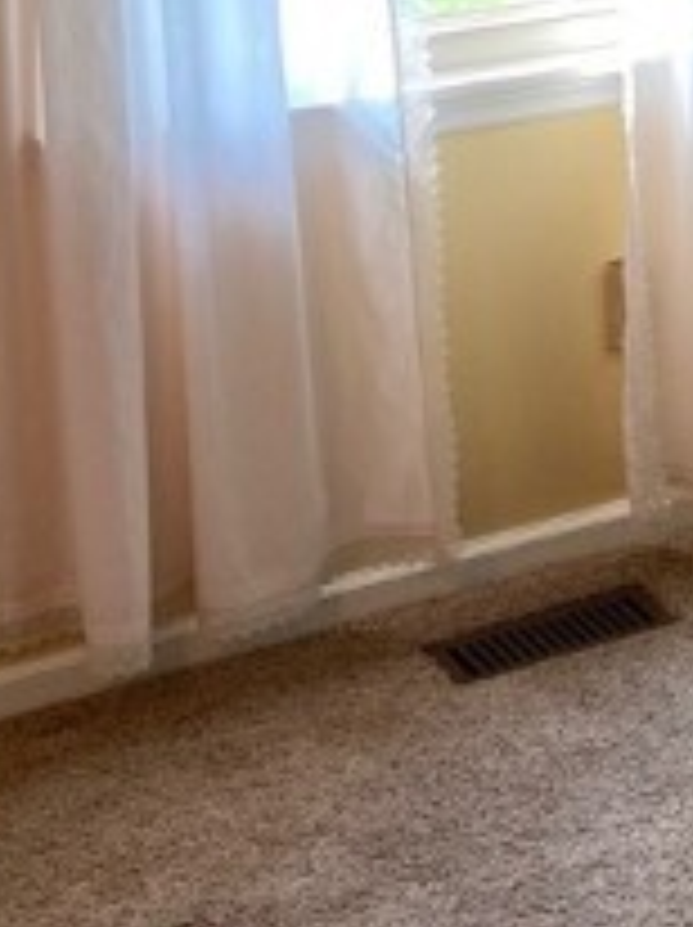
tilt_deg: -9.9
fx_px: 2595
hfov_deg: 13.7
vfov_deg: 19.5
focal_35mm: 97
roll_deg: +0.6
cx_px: 1228
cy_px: -76
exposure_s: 1/60
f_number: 1.8
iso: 80
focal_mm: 4.25
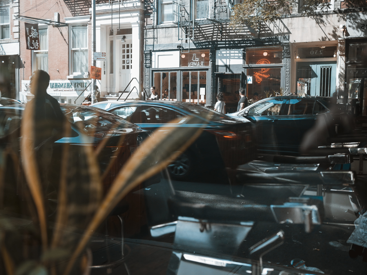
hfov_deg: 46.8
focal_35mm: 40
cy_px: 138
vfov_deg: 36.0
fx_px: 424
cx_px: 184
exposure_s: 1/60
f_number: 2.5
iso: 320
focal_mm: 20
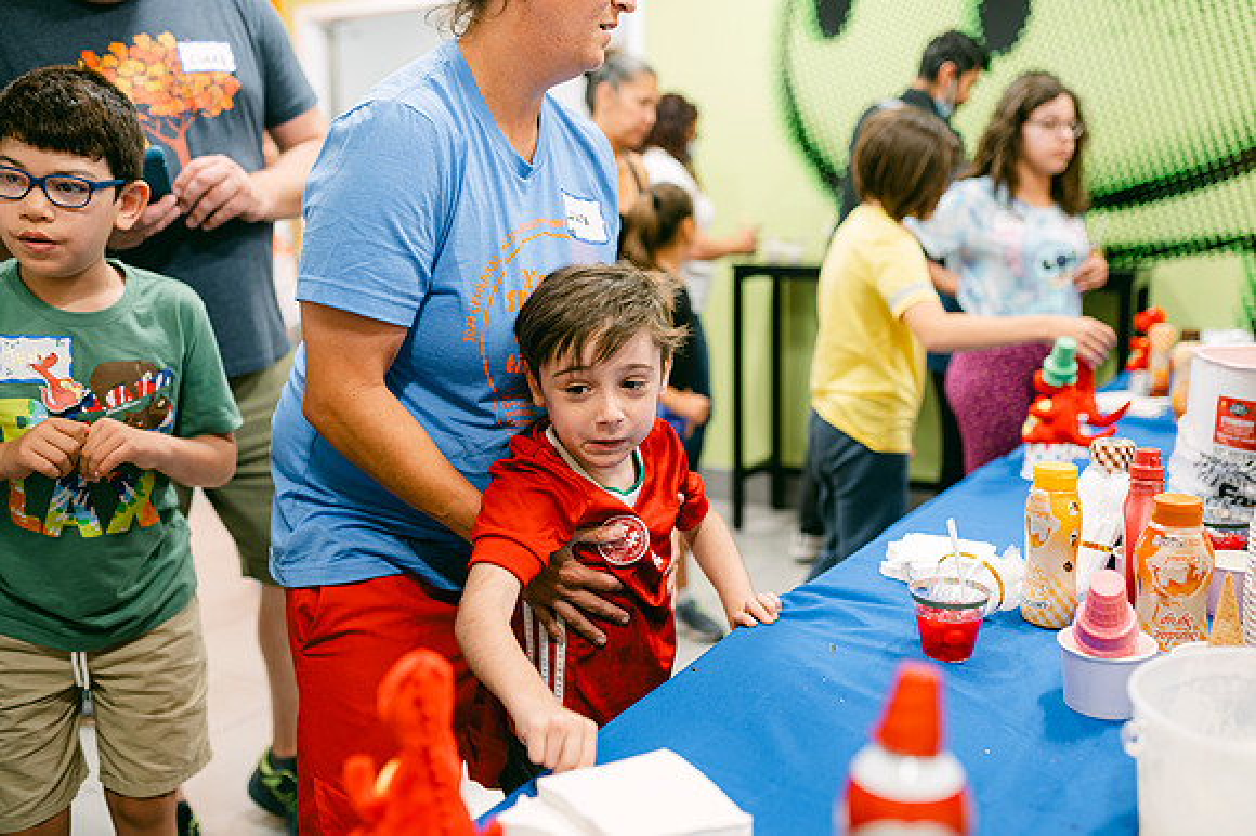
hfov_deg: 54.5
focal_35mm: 35
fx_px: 1220
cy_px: 418
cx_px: 628
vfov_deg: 37.8
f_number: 2
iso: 360
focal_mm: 35
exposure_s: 1/125
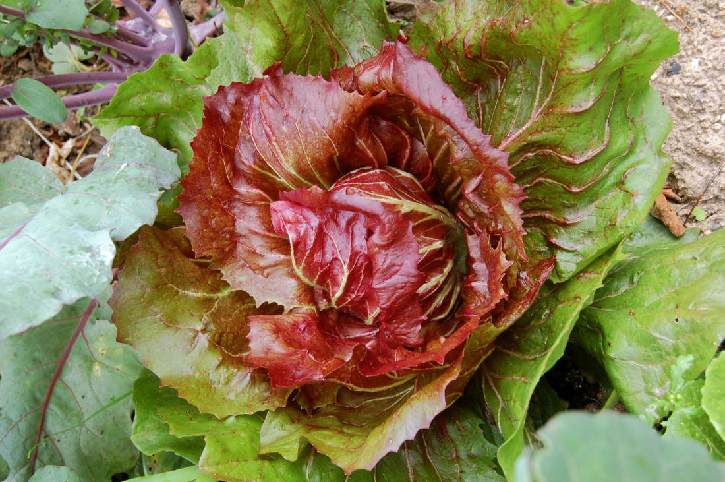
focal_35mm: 51
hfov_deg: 38.9
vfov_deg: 26.4
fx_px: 1026
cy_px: 241
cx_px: 362
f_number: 6.3
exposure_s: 1/60
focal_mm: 34
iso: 400
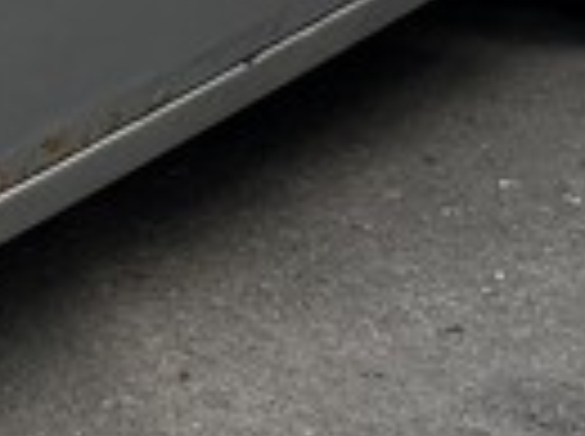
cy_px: -144
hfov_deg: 9.2
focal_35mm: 205
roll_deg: -1.1
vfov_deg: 7.1
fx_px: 3458
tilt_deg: -13.1
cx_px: -531
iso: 50
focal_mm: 5.7
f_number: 1.5
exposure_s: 1/1553
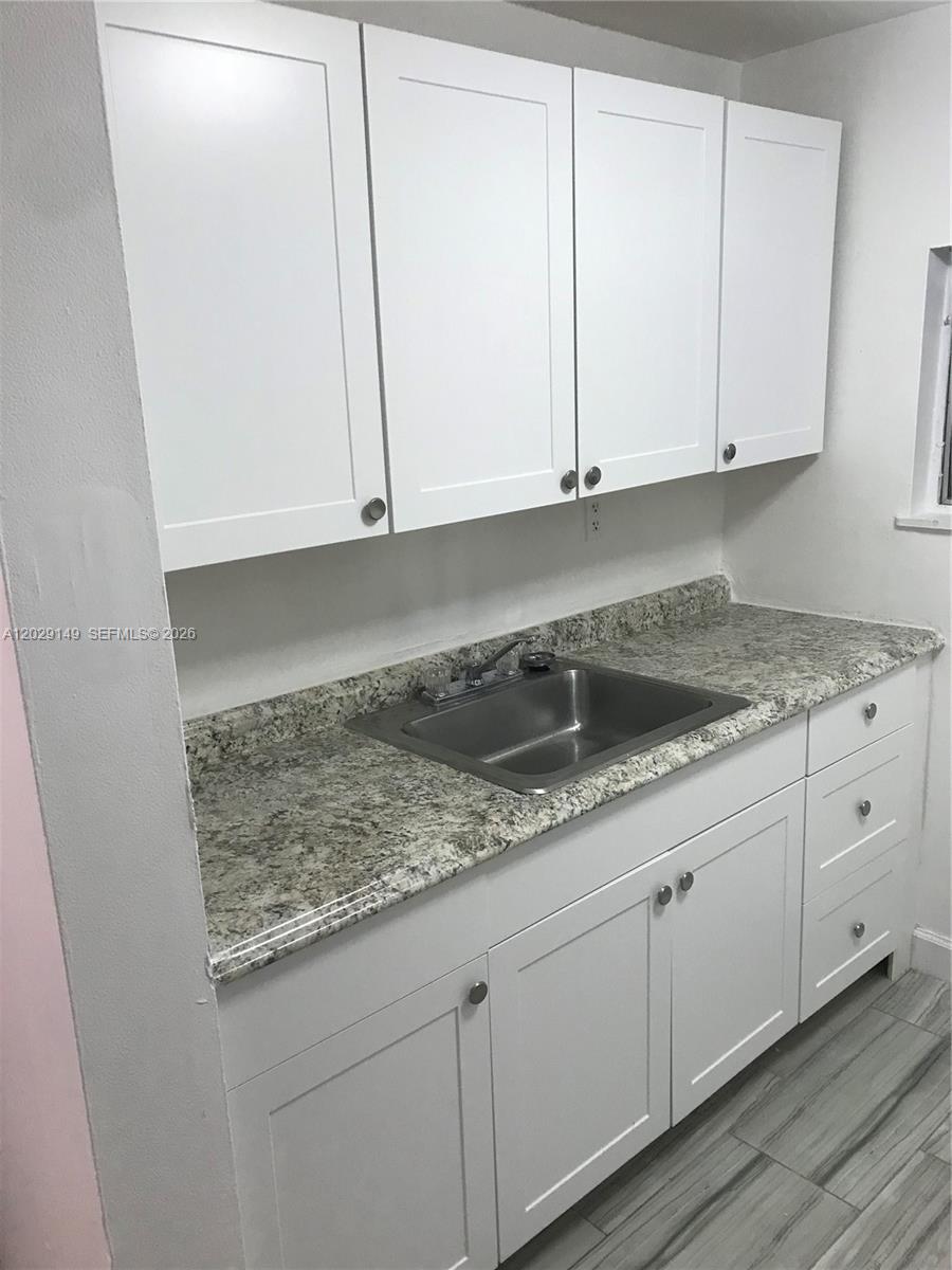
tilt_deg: -14.0
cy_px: 635
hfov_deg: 49.7
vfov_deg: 63.4
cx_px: 476
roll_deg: +2.9
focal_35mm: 28
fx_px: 1027
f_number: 1.8
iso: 40
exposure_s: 1/30
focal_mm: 3.99
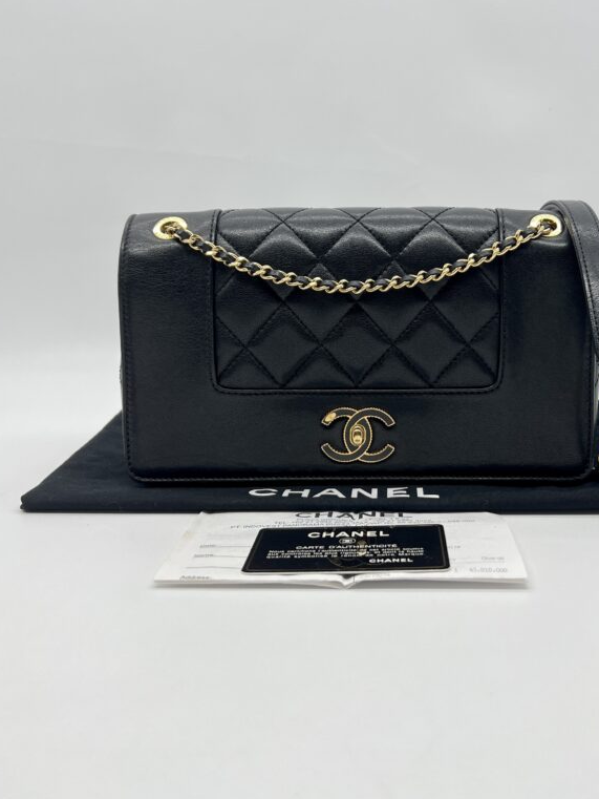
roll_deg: +0.4
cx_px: 372
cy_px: 348
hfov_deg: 40.4
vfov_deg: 52.5
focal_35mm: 35
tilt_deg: -6.8
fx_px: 807
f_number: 1.5
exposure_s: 1/121
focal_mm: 5.7
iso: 32
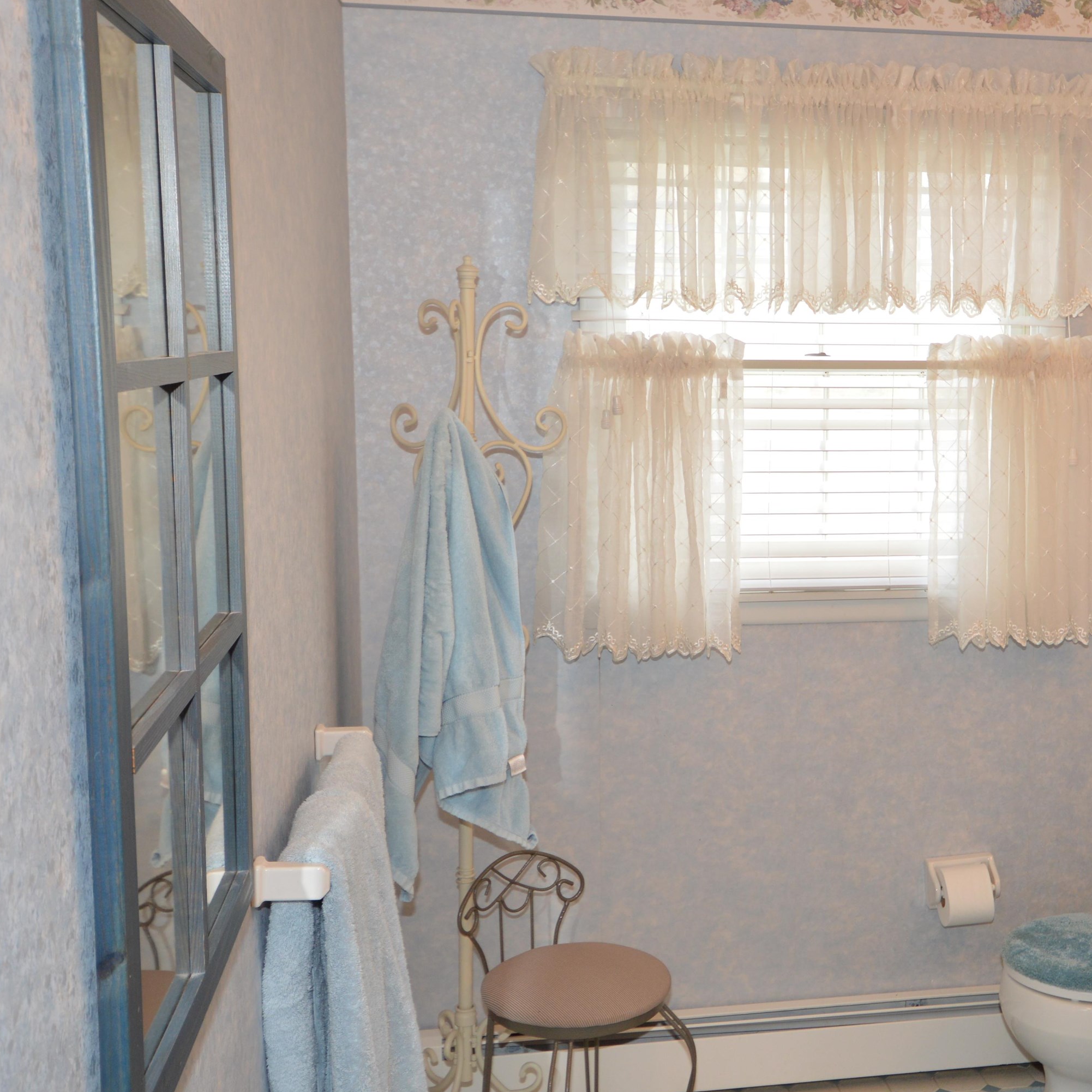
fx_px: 1535
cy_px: 554
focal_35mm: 43
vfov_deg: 39.2
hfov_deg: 38.3
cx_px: 799
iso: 400
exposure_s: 1/80
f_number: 4.5
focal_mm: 22
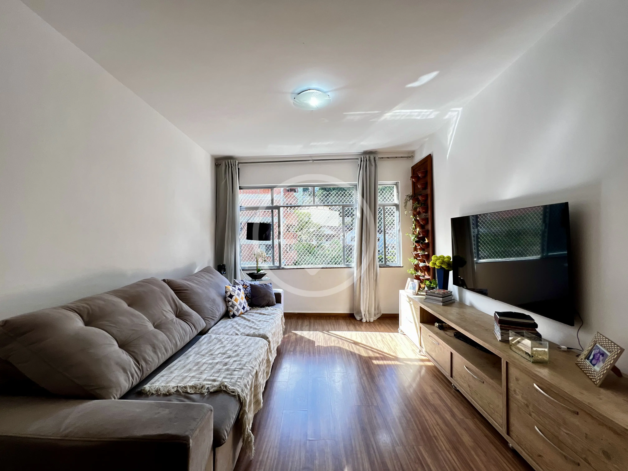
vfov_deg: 89.9
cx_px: 314
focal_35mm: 13
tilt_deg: +0.0
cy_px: 236
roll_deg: -0.6
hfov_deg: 106.2
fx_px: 236
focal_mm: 1.57
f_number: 1.8
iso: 64
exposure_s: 1/120
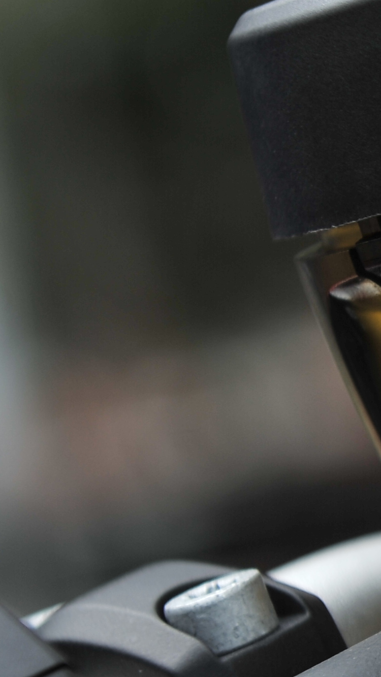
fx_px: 4202
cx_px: 832
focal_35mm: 234
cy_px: 351
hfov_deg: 5.1
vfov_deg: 9.2
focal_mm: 70
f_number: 4.5
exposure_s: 1/640
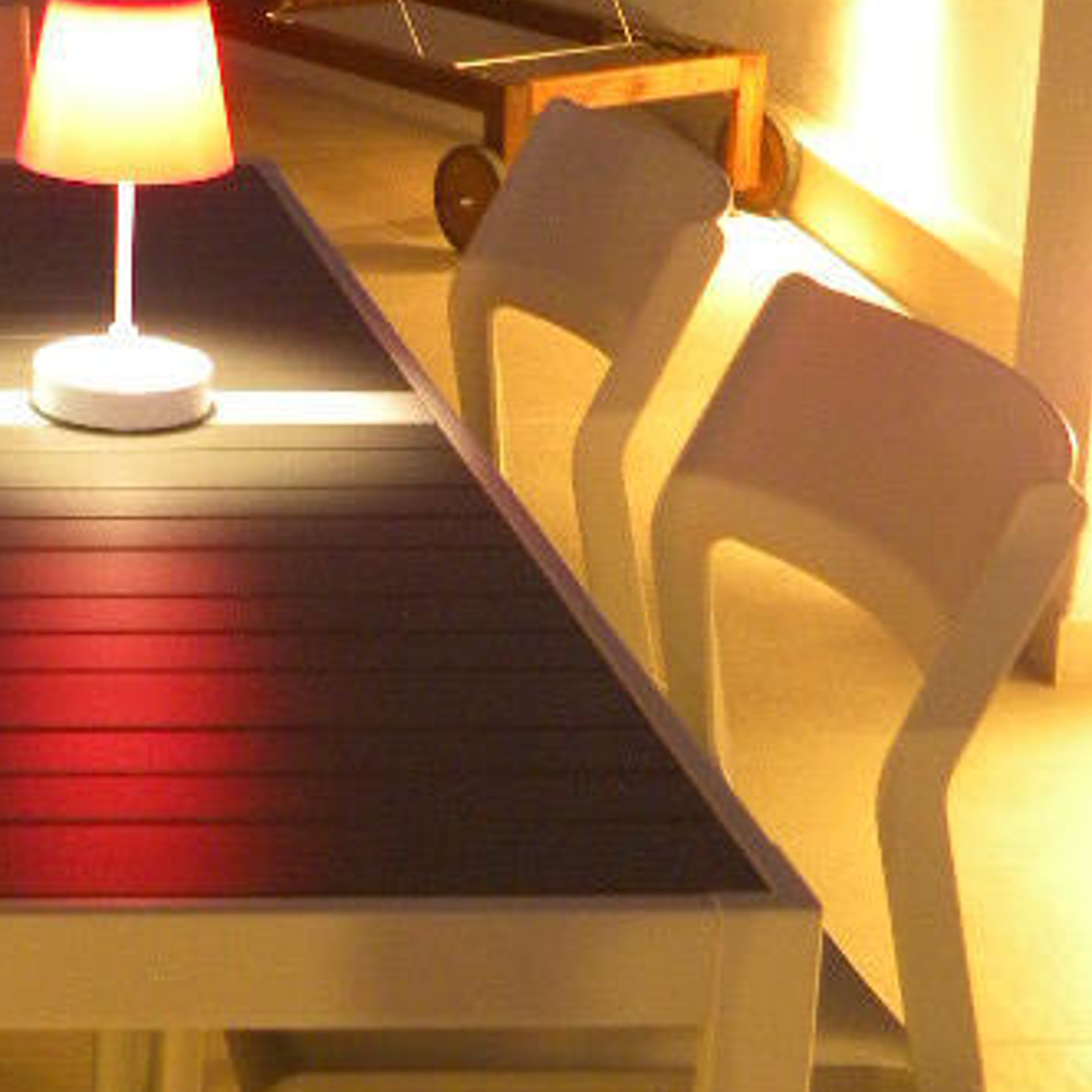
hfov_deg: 18.5
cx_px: -118
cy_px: -20
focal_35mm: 90
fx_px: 3212
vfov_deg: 18.7
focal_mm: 5.9
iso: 271
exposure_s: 1/8
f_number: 2.8
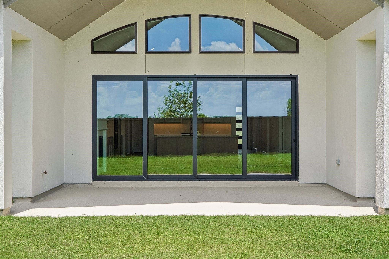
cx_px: 194
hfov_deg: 39.6
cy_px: 130
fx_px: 540
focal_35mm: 50
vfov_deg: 27.0
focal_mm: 50
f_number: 8
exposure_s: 1/640
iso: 500
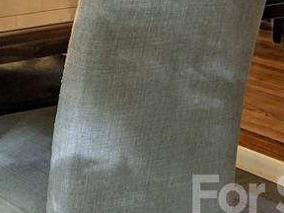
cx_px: -114
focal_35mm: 96
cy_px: -61
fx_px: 788
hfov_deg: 18.6
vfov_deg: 14.8
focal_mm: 4.38
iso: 51
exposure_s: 1/40
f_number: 1.73
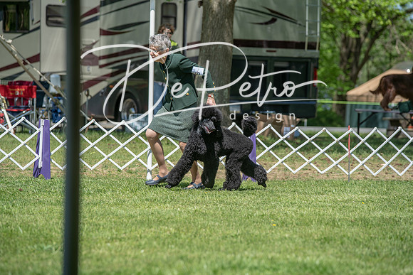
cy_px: 138
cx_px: 206
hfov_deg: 12.8
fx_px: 1836
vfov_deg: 8.6
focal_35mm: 160
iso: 100
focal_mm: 160
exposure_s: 1/400
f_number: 5
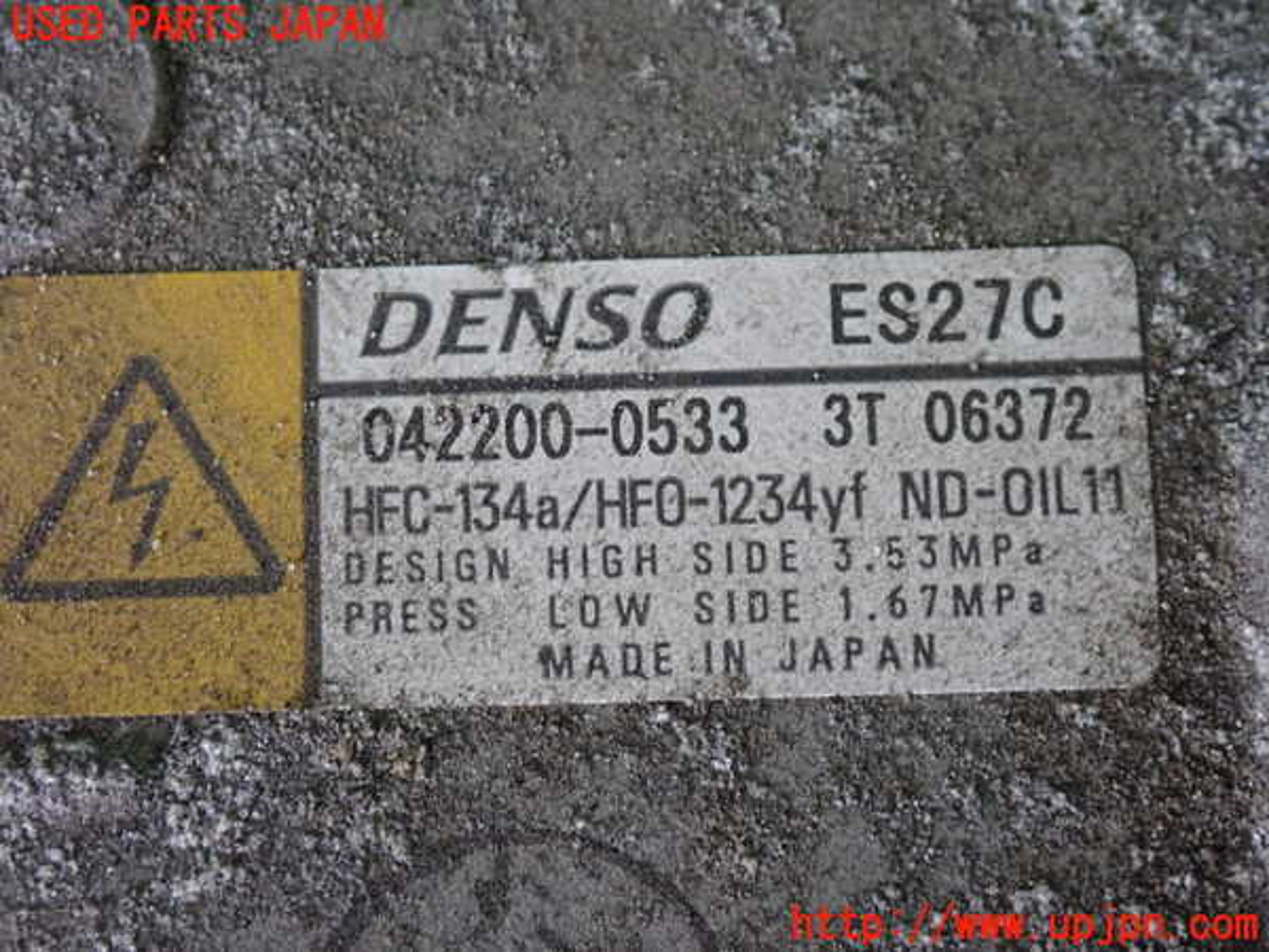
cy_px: 476
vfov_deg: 14.8
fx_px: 3666
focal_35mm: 100
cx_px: 634
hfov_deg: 19.6
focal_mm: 18
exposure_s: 1/80
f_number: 4.9
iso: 800
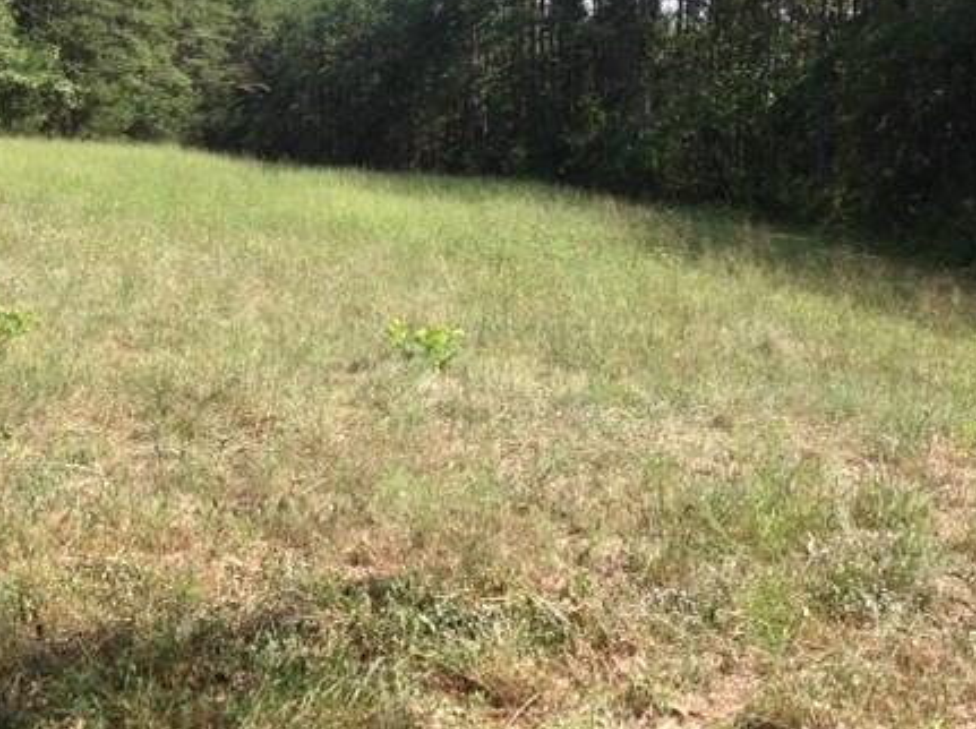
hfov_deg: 36.8
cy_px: 238
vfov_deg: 27.8
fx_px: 1464
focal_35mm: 52
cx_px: 444
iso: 50
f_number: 2.4
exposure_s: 1/817
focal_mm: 4.28
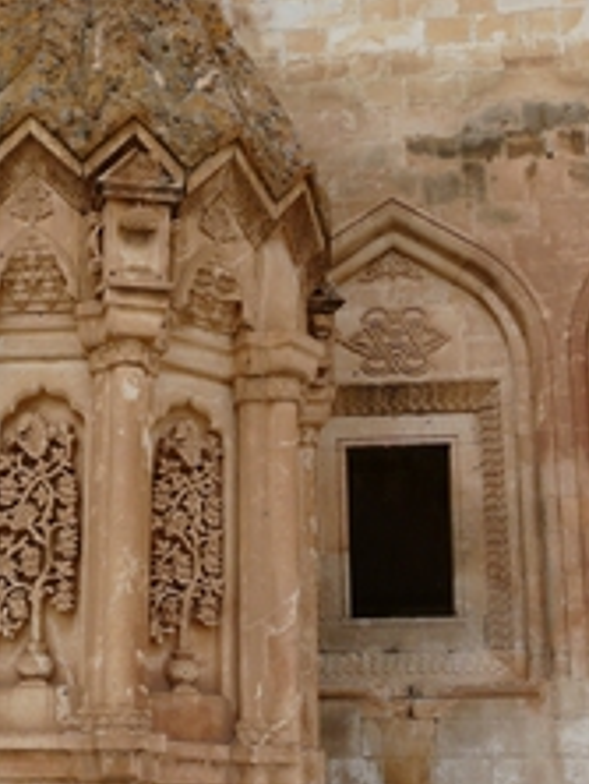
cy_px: 505
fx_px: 1427
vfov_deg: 30.5
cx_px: 159
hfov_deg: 23.1
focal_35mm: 63
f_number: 5
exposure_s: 1/200
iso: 100
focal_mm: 5.7
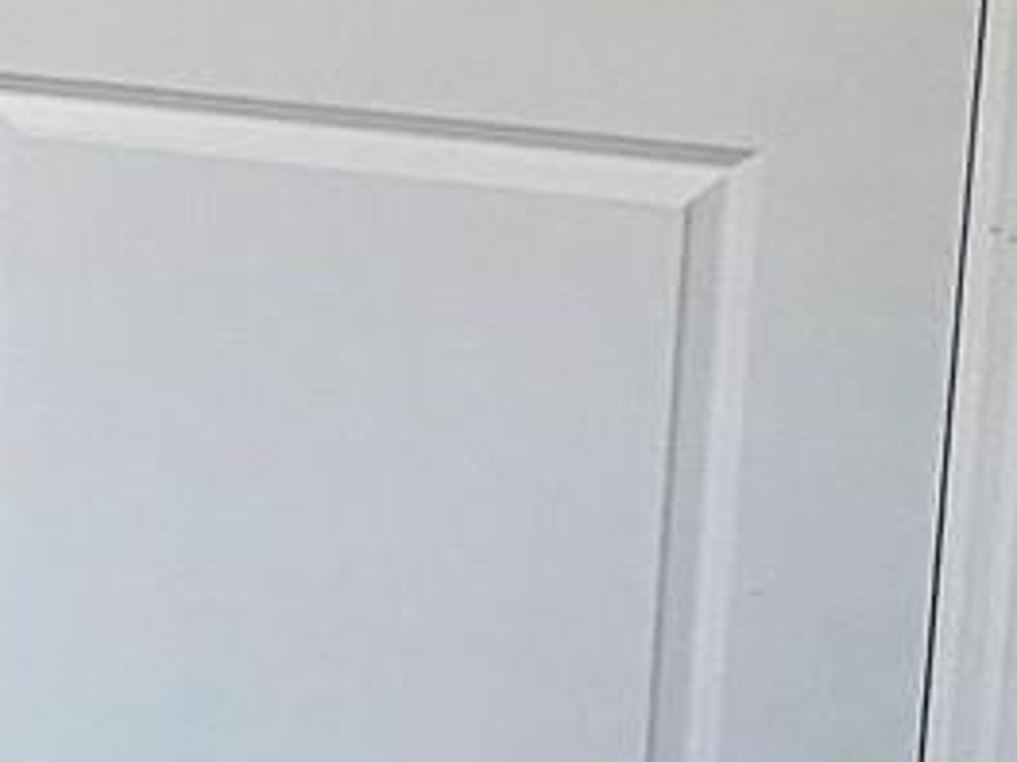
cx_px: -1454
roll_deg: -0.9
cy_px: -395
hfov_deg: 10.6
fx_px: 4640
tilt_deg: -9.7
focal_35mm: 158
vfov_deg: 9.1
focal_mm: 4.25
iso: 80
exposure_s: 1/60
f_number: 1.8
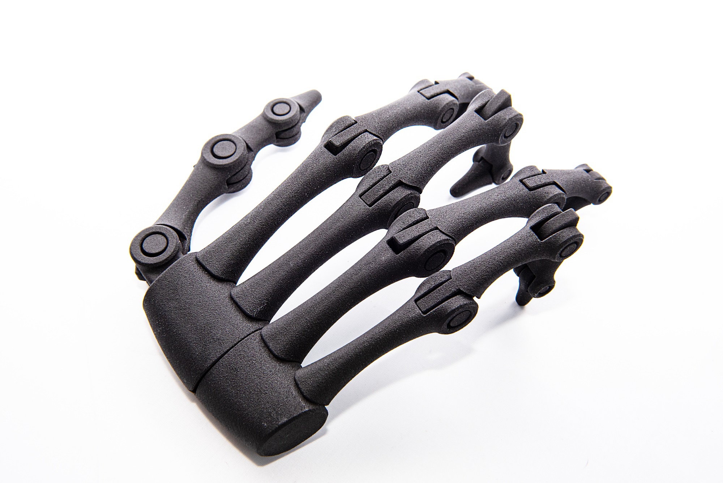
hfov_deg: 44.5
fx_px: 884
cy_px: 242
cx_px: 362
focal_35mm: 44
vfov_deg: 30.5
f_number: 13
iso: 500
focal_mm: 44
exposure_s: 1/125
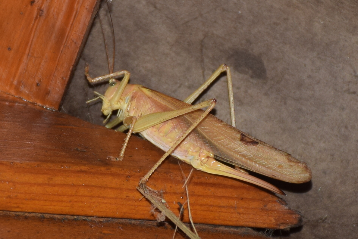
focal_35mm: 210
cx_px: 179
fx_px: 2088
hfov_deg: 9.8
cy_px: 120
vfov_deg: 6.5
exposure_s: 1/60
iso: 320
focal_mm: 140
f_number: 5.6
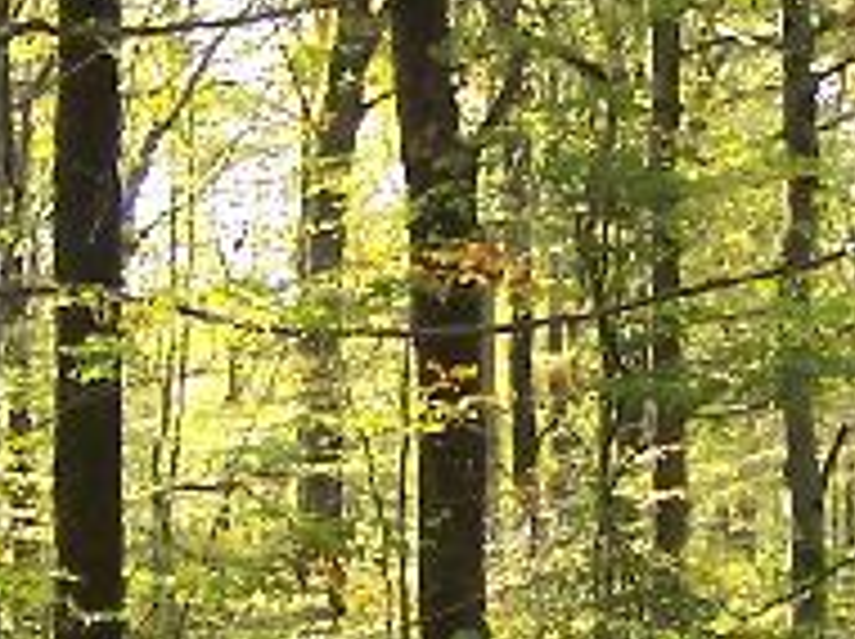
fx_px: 5057
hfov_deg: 9.6
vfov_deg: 7.2
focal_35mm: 205
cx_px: 873
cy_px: 387
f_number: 2.8
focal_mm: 6.3
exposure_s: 1/100
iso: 200
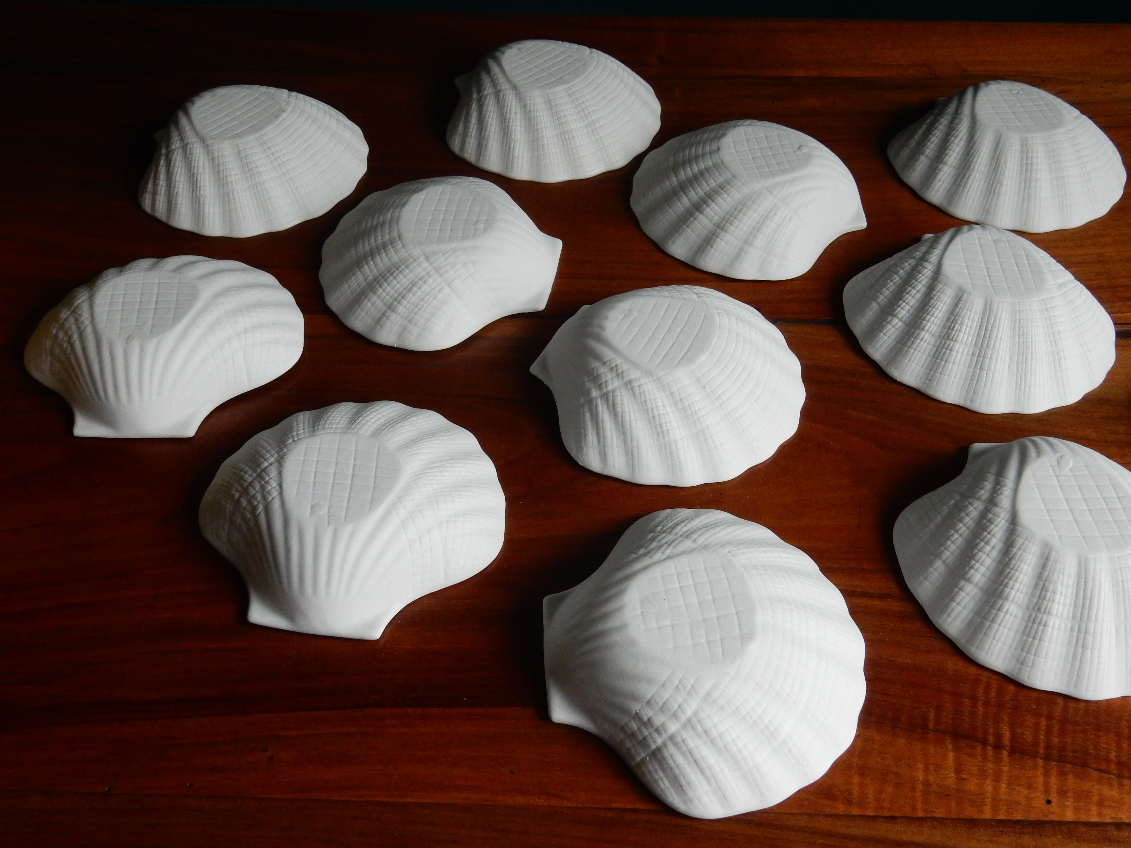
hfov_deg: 51.4
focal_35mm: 36
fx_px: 1176
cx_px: 566
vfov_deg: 39.7
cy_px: 424
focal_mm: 6.4
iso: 400
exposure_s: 1/40
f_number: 4
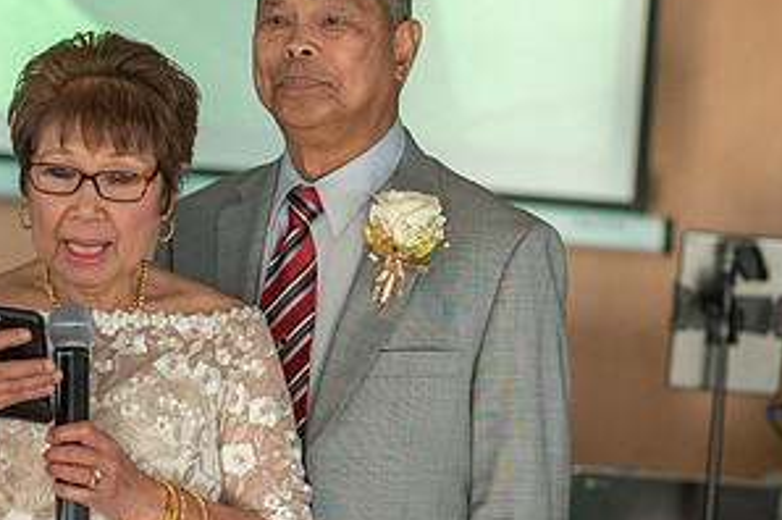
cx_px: 226
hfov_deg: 9.1
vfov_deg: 6.1
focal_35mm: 226
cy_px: 87
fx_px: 4904
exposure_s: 1/500
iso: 800
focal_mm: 116
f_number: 2.8
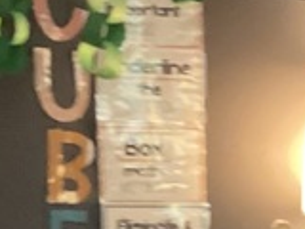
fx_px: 1745
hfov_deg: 9.6
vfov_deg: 7.2
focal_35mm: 198
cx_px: 517
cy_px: 481
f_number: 2.4
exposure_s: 1/30
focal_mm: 3.3
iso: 500
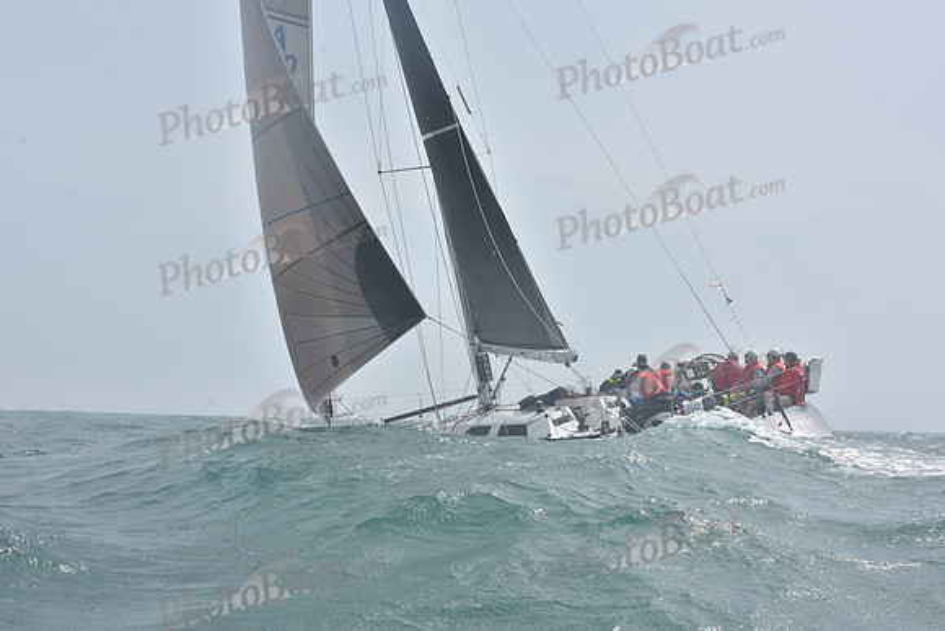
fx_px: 1838
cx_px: 472
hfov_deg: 28.8
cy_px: 316
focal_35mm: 70
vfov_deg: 19.5
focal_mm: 70
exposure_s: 1/800
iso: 320
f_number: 11
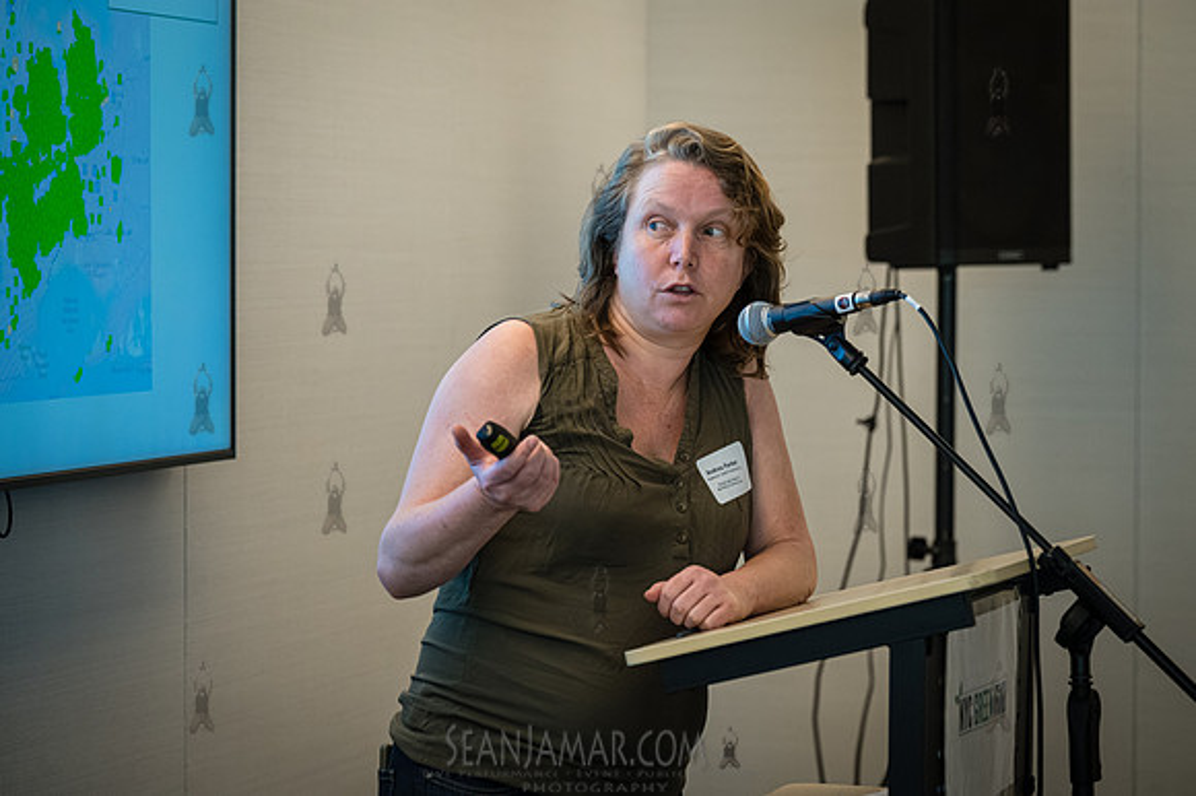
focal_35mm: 119
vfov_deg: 11.5
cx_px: 597
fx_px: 3963
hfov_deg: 17.2
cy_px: 398
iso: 5000
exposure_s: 1/320
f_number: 4.5
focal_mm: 119
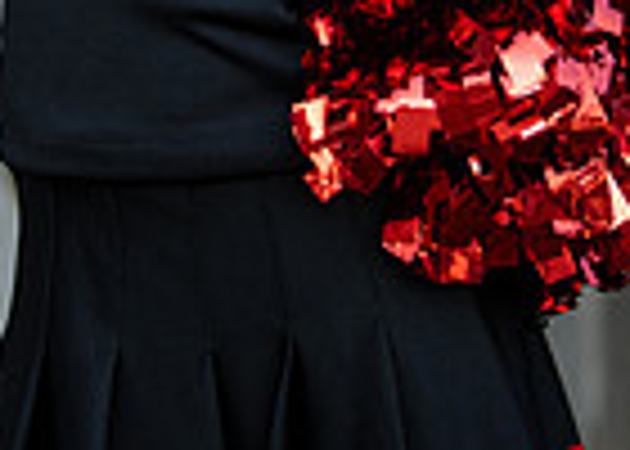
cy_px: -369
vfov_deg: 6.2
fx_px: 4097
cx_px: 295
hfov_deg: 8.8
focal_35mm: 229
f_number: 1.2
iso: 125
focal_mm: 50
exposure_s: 1/2000
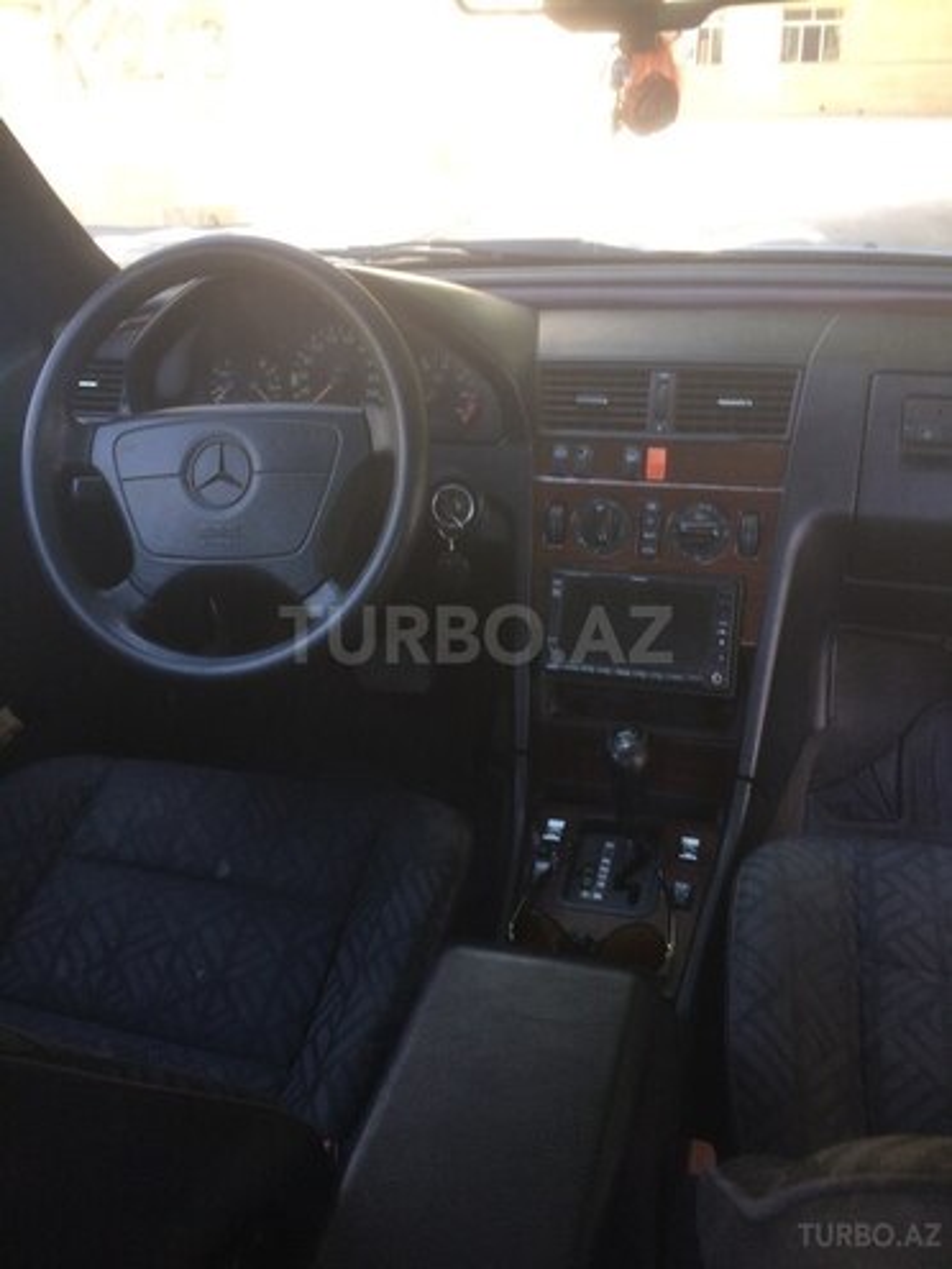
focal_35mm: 29
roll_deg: +2.3
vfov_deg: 61.7
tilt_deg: -25.1
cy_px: 634
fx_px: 1063
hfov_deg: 48.2
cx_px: 476
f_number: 2.2
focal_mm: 4.15
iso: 50
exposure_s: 1/100
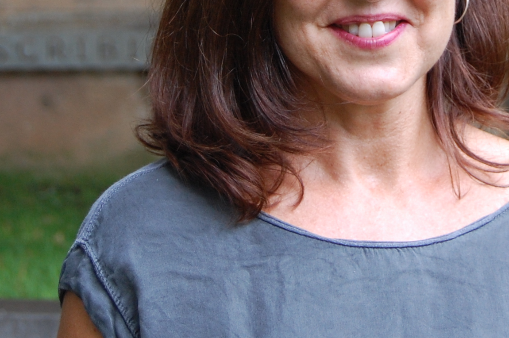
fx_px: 2217
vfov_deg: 8.6
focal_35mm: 157
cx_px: 344
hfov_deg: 13.1
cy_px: -57
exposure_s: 1/100
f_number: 5
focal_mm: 40
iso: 400
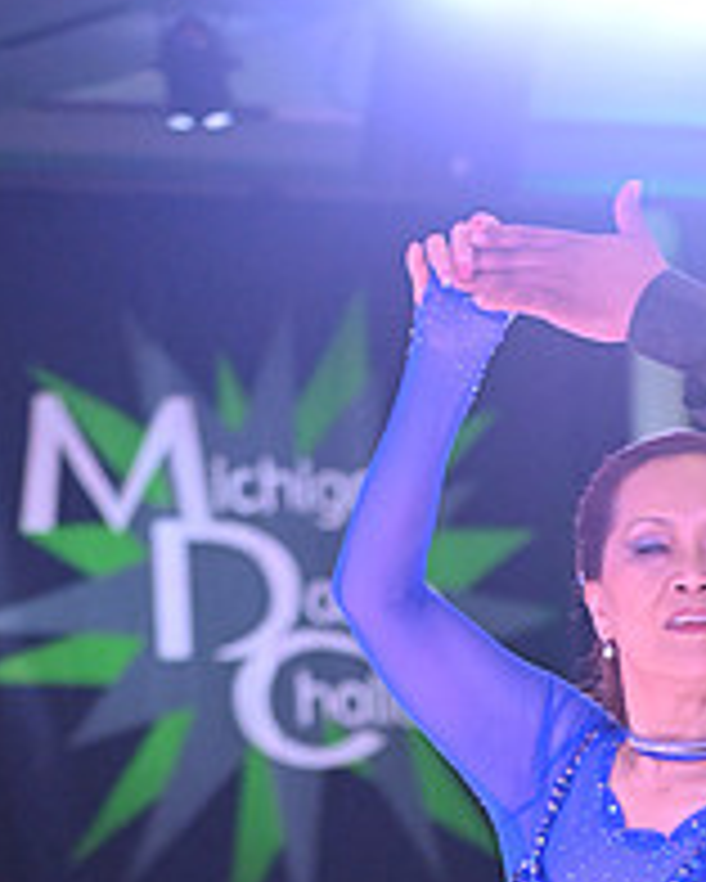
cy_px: 1161
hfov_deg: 5.4
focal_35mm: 283
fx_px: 7386
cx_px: 861
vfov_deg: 6.8
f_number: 5
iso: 5000
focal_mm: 102
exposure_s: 1/400
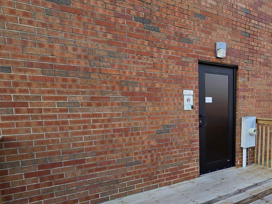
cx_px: 205
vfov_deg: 55.8
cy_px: 134
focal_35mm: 24
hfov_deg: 67.0
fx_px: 189
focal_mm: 2.2
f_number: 2.2
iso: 50
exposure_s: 1/479
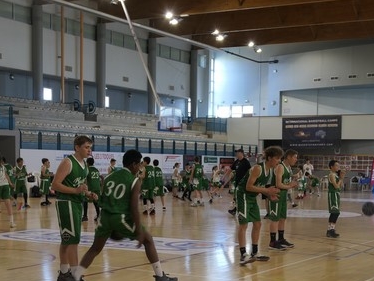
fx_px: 703
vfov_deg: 22.3
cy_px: 222
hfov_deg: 29.7
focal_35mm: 65
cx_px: 223
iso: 320
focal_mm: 12.8
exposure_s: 1/80
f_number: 2.8
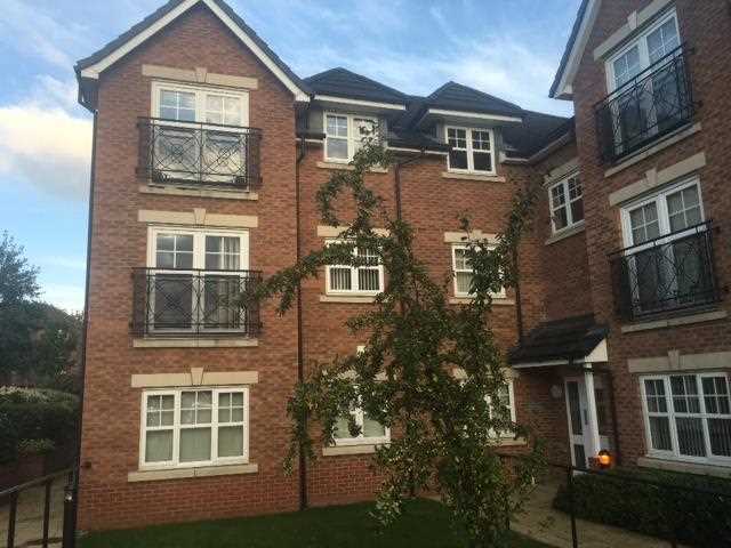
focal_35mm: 29
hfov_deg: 61.7
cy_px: 274
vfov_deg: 48.2
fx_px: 612
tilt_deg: +11.2
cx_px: 366
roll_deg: +1.8
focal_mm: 4.15
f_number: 2.2
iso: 25
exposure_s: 1/390
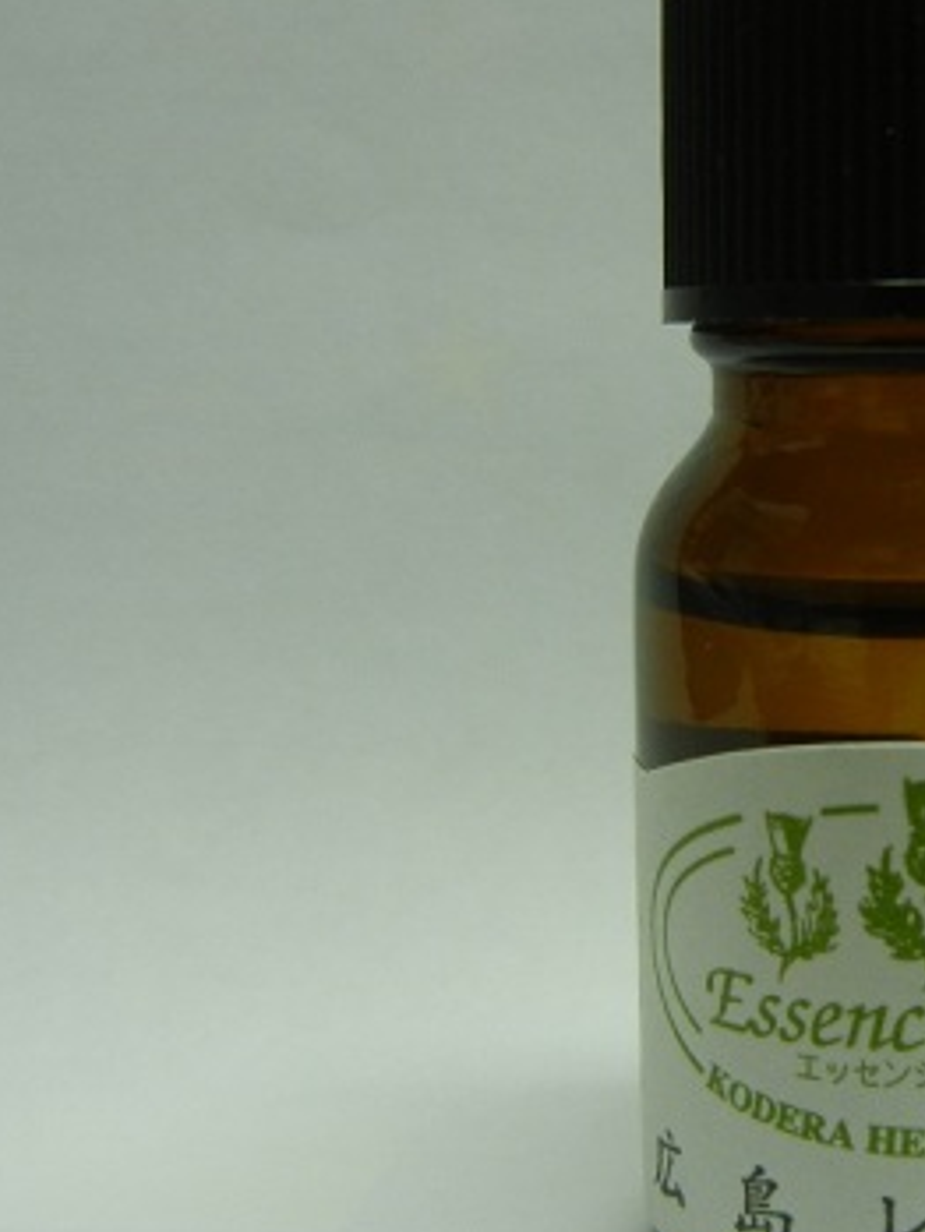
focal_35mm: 55
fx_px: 1958
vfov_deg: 34.9
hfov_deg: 25.5
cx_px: 883
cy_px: 713
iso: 197
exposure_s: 1/30
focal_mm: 5.4
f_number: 3.5
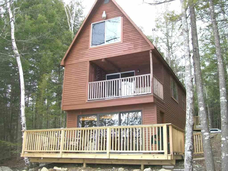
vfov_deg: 39.7
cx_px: 114
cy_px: 86
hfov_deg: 51.4
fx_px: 237
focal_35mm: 36
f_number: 2.7
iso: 80
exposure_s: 1/191
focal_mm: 6
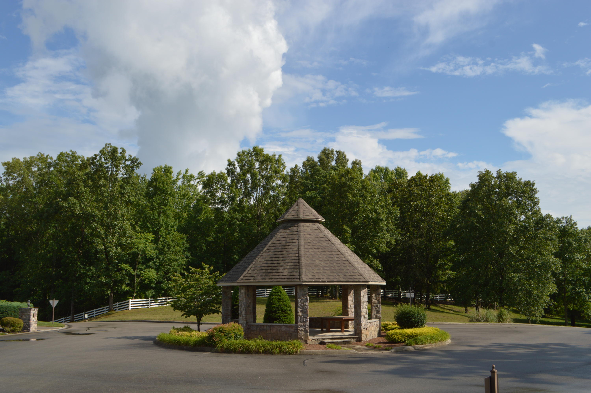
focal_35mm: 36
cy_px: 196
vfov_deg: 36.8
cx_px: 296
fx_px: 590
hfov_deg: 53.2
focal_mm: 24
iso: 100
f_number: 10
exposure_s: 1/200
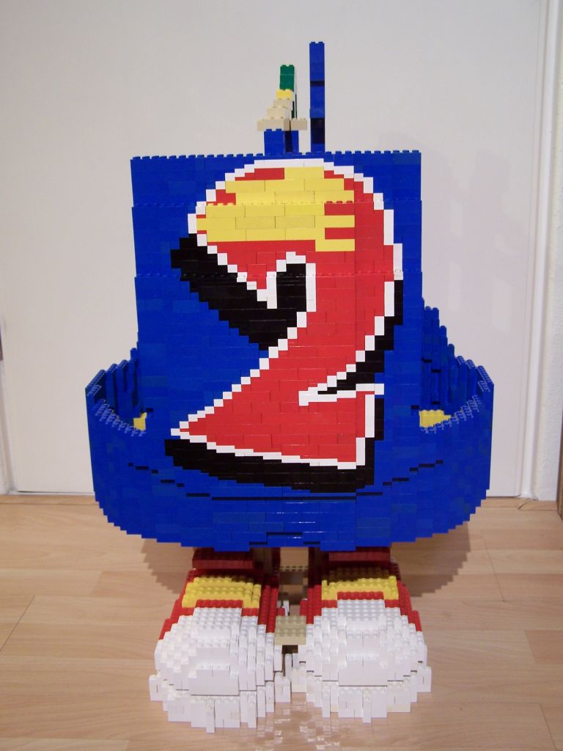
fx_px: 824
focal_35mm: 38
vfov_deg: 49.0
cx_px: 282
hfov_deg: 37.7
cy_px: 376
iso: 80
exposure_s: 1/2
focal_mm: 6.3
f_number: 2.8
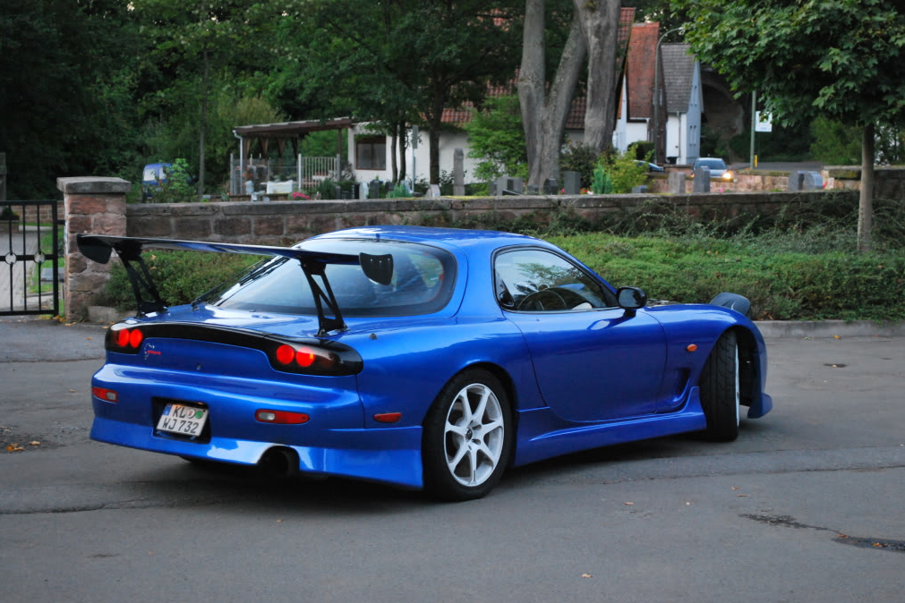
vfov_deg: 17.3
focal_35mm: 79
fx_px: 1986
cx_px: 449
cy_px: 305
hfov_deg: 25.7
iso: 1100
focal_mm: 52
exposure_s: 1/30
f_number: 5.6
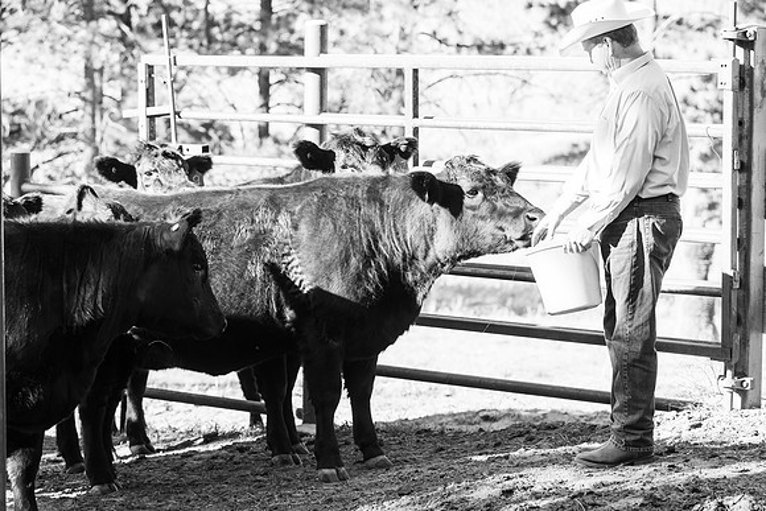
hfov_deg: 16.0
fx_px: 2724
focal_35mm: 128
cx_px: 383
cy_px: 256
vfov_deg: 10.7
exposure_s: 1/250
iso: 320
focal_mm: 128
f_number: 5
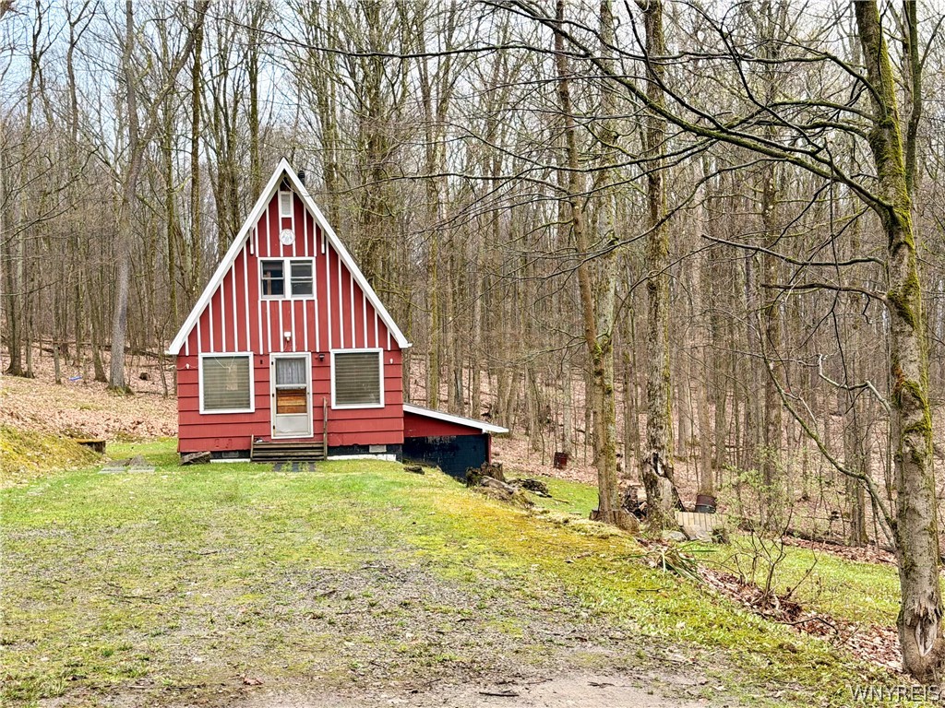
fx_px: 1310
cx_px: 472
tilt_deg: +0.2
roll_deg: +1.9
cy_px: 354
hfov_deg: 39.7
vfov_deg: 30.3
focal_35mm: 48
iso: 64
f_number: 1.78
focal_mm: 6.76
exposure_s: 1/420
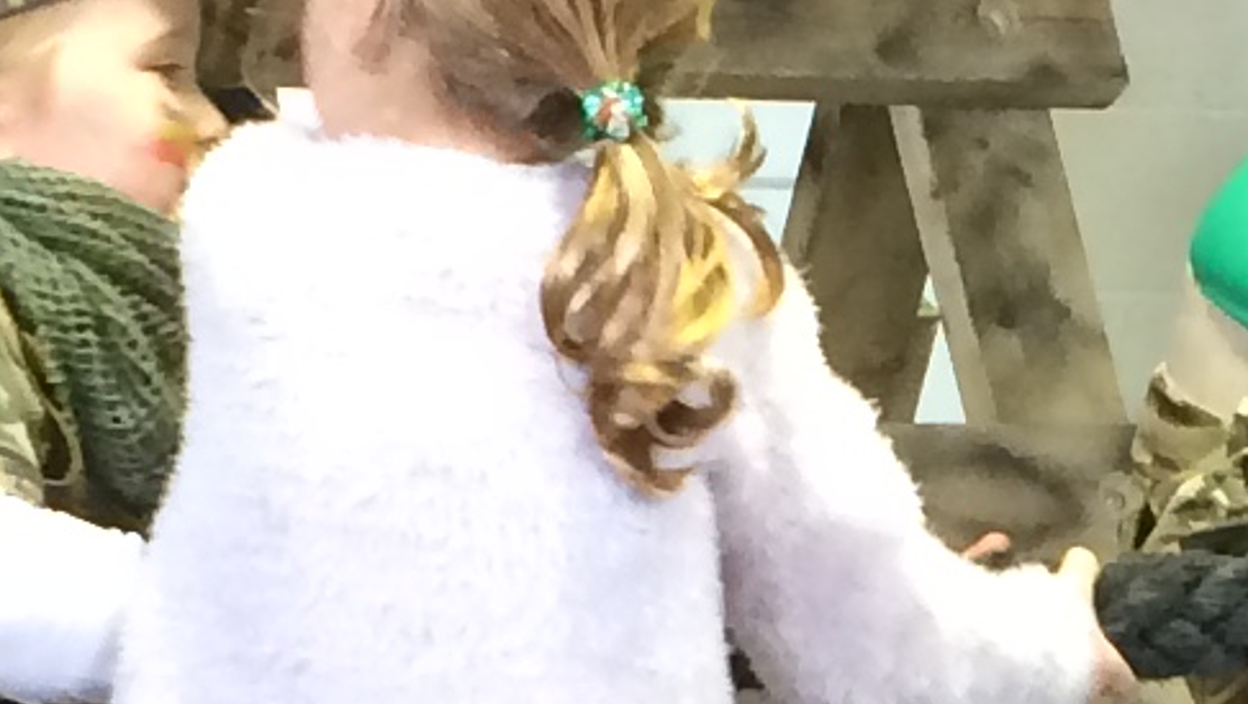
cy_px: 1051
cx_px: 1212
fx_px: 7019
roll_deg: -2.4
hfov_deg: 10.1
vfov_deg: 5.7
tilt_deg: -10.1
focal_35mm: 212
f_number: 2.2
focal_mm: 4.15
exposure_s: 1/33
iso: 125
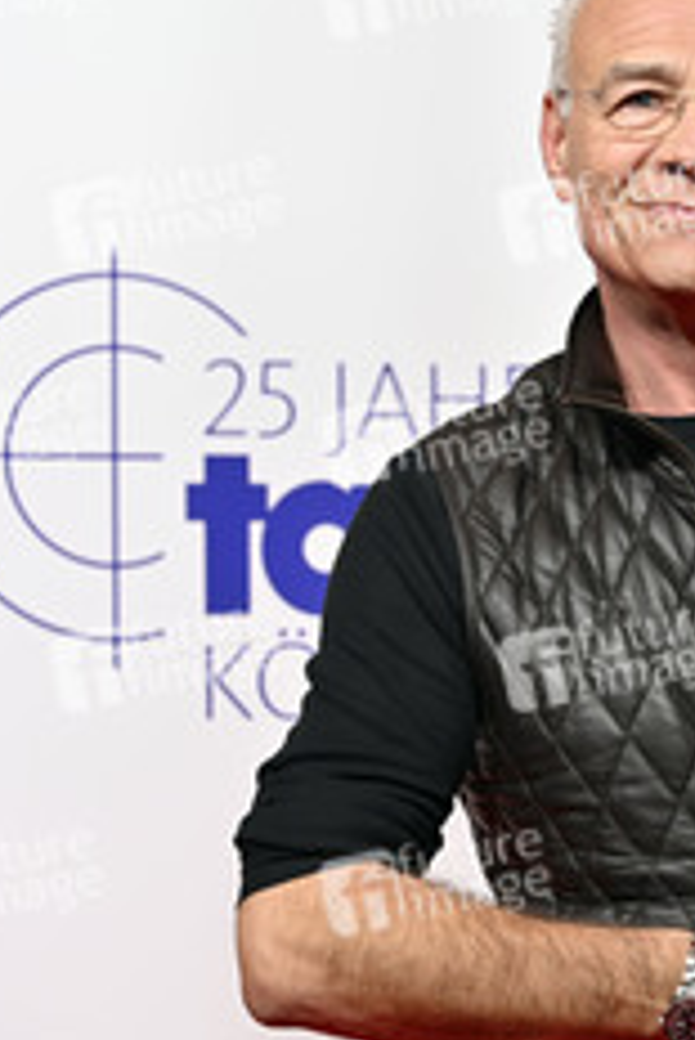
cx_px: 944
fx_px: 3932
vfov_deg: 15.1
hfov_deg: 9.9
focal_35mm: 136
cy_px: 547
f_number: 5
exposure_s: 1/200
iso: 1000
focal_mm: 70
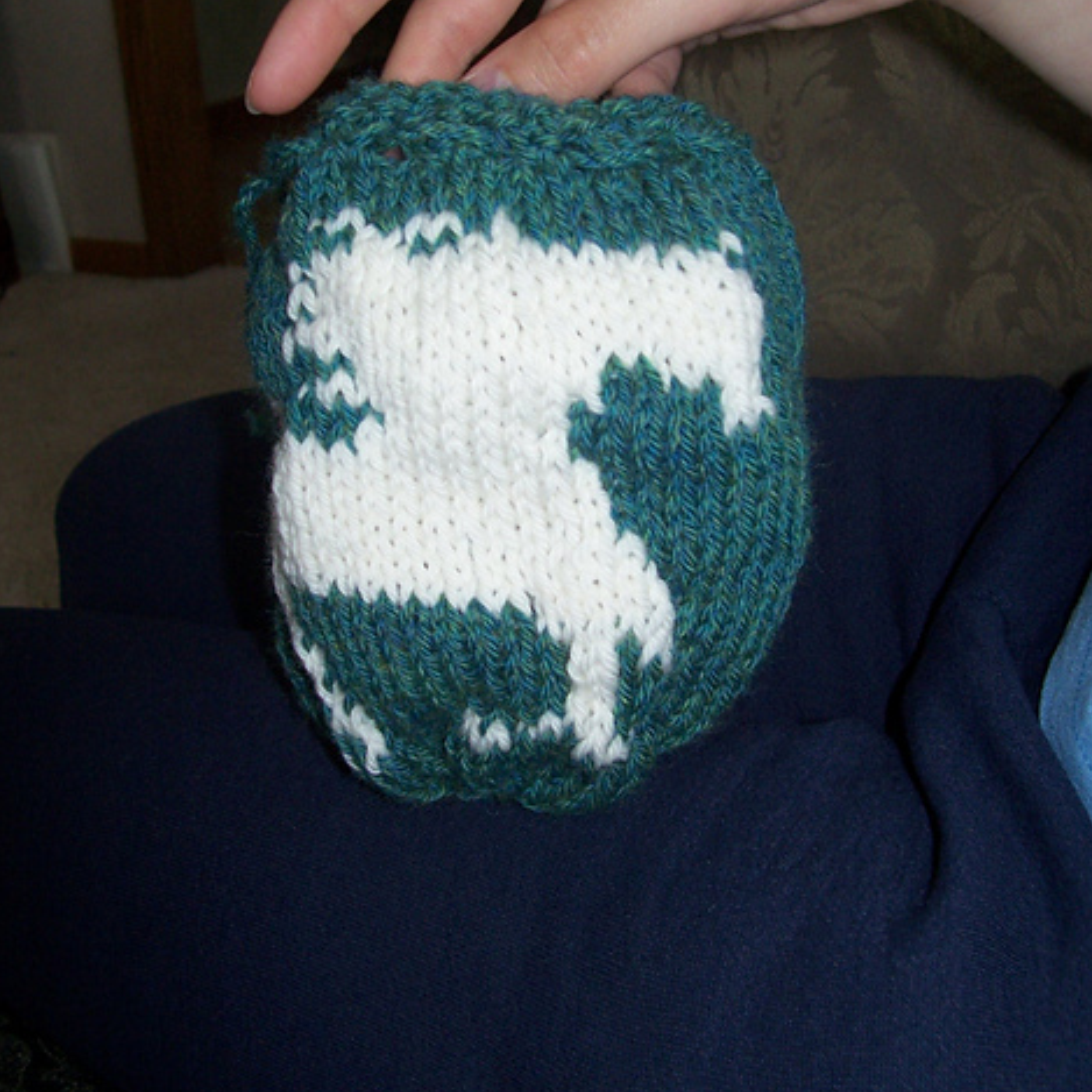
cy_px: 456
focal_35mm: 41
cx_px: 554
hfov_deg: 40.9
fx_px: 1463
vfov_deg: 40.8
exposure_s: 1/60
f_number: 2.7
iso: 125
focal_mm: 5.6
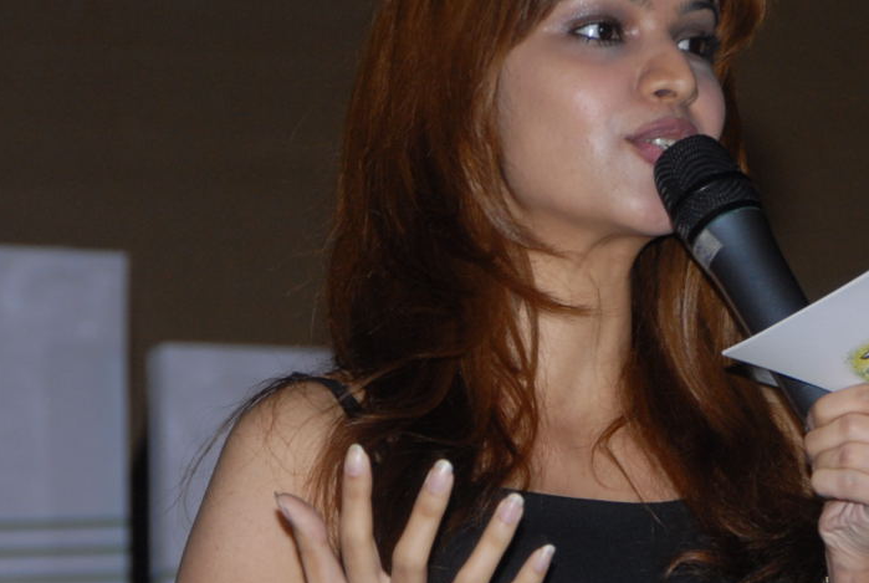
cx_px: 750
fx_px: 7888
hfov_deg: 6.3
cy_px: 459
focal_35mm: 326
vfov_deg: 4.2
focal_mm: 95
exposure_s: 1/125
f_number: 6.3
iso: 320
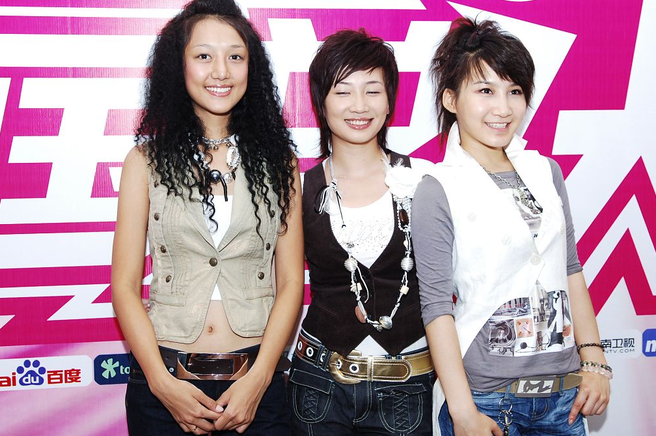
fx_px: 910
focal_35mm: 50
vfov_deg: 26.9
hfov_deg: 39.7
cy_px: 209
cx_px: 331
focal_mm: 28
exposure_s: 1/250
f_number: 4
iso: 400
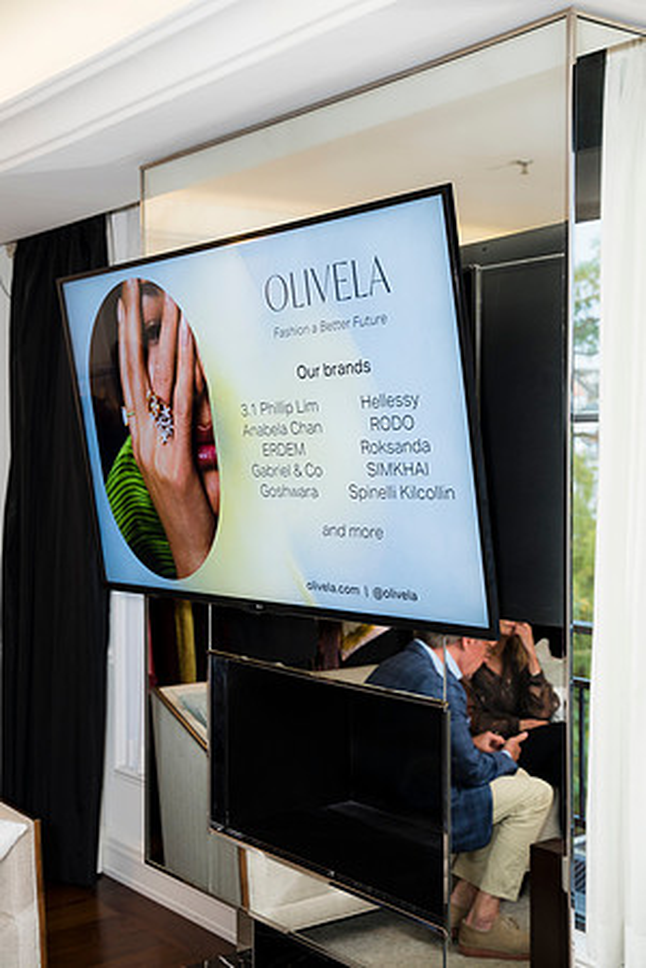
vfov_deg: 41.9
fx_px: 1265
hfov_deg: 28.6
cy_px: 484
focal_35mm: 47
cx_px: 323
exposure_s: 1/80
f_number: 4
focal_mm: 47
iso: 800
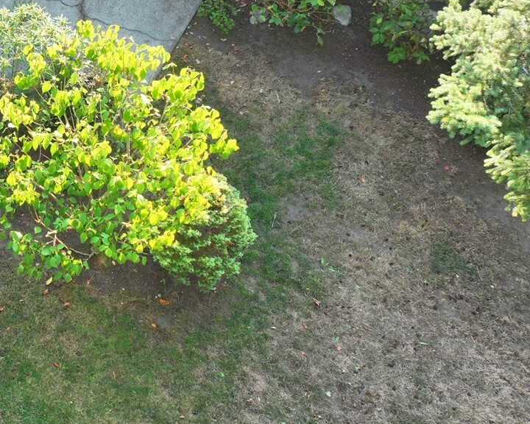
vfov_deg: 28.5
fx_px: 816
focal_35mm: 52
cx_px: -12
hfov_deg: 32.8
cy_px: 83
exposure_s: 1/80
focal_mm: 12.3
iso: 130
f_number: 2.8
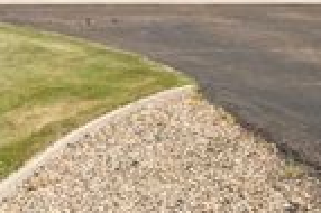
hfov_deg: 20.1
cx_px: -16
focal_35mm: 98
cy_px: -131
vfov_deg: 13.0
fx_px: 873
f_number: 9
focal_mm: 28
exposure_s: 1/80
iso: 500
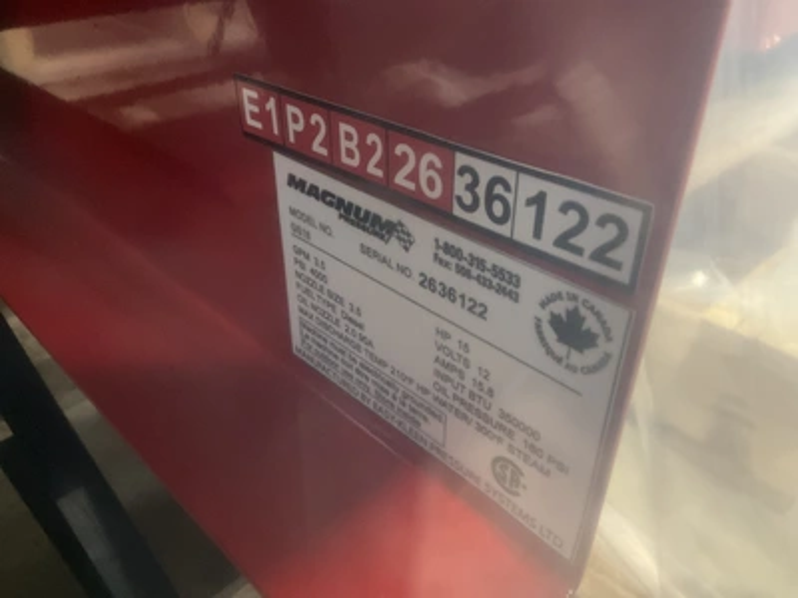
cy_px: 299
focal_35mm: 29
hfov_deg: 61.7
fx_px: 669
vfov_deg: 48.2
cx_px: 399
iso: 320
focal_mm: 3
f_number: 1.8
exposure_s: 1/40
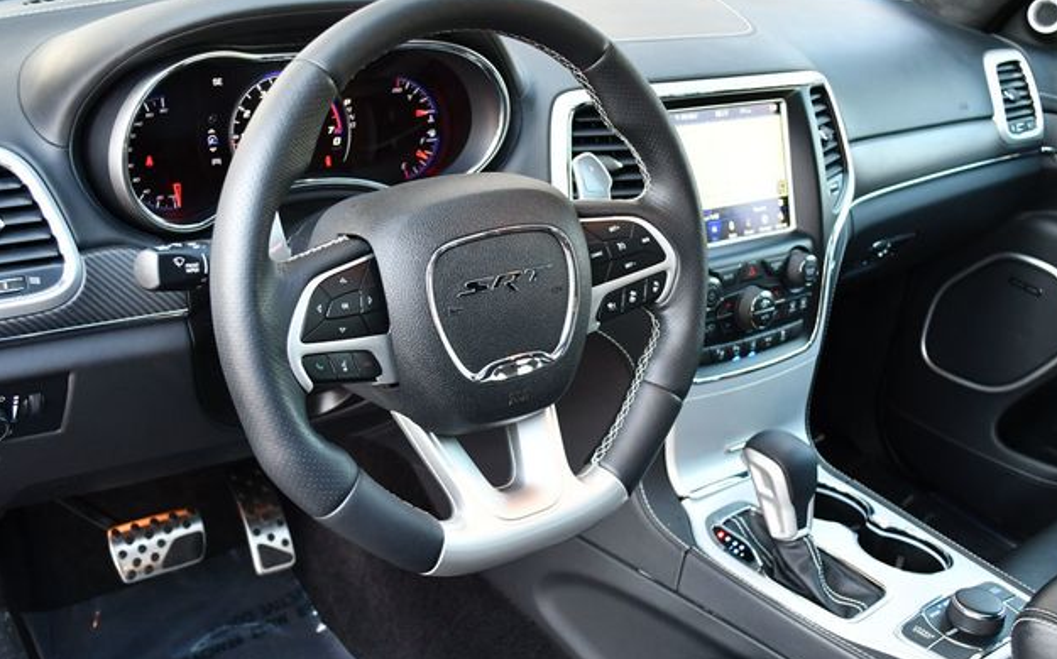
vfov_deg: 28.0
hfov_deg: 43.5
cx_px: 534
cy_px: 324
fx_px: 1325
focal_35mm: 46
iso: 1000
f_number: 3.8
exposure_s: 1/125
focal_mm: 22
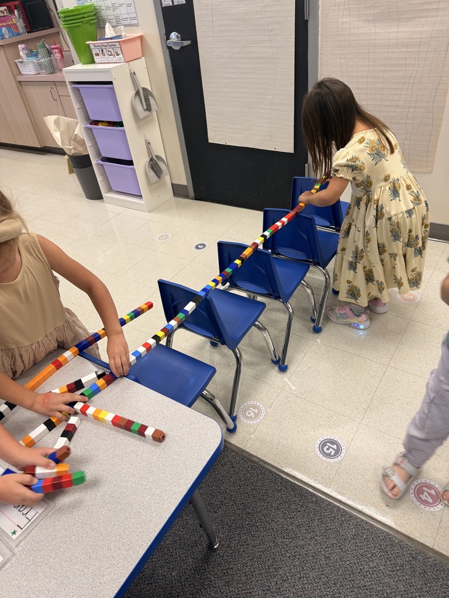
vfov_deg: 71.6
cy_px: 299
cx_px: 224
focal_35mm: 24
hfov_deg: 56.8
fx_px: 415
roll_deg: +9.5
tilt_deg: -37.9
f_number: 1.78
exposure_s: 1/60
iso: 125
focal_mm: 6.76
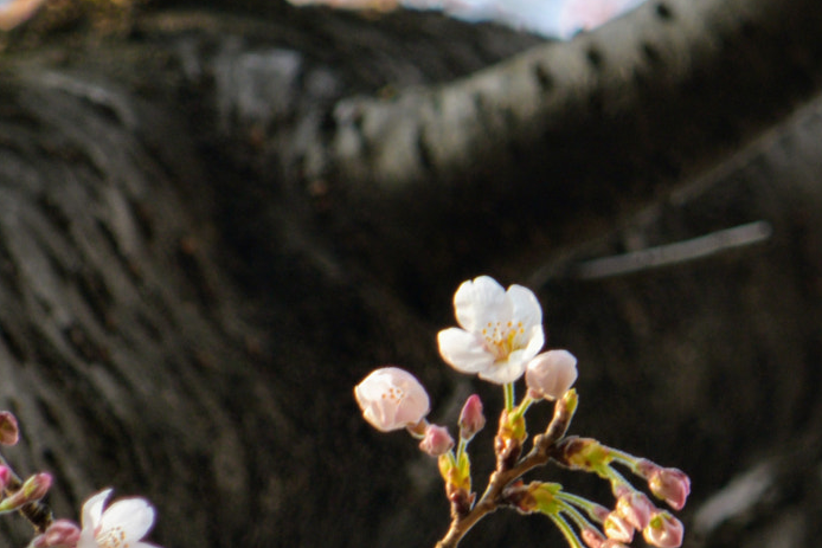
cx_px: 503
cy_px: 440
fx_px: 30327
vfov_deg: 1.0
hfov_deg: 1.6
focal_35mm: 1328
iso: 125
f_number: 5.6
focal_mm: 300
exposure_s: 1/160
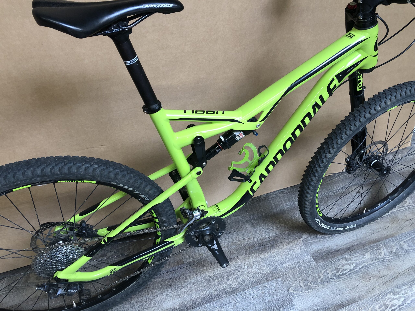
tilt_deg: -41.5
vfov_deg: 49.7
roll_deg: -1.7
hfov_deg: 63.4
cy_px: 156
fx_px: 336
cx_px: 208
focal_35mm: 28
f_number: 1.8
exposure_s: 1/33
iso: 40
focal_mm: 3.99
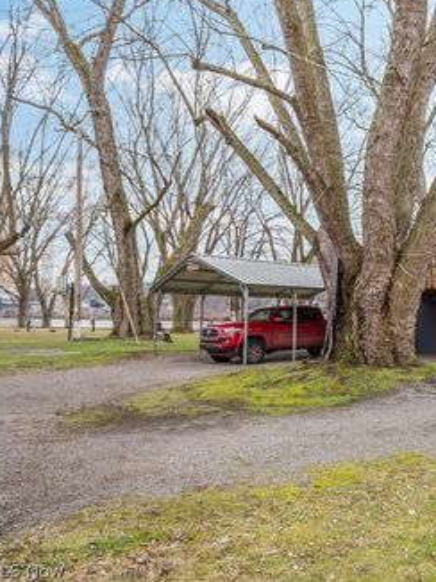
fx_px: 521
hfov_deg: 40.3
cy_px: 287
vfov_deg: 58.4
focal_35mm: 31
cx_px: 427
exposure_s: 1/125
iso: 100
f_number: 6.3
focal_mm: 14
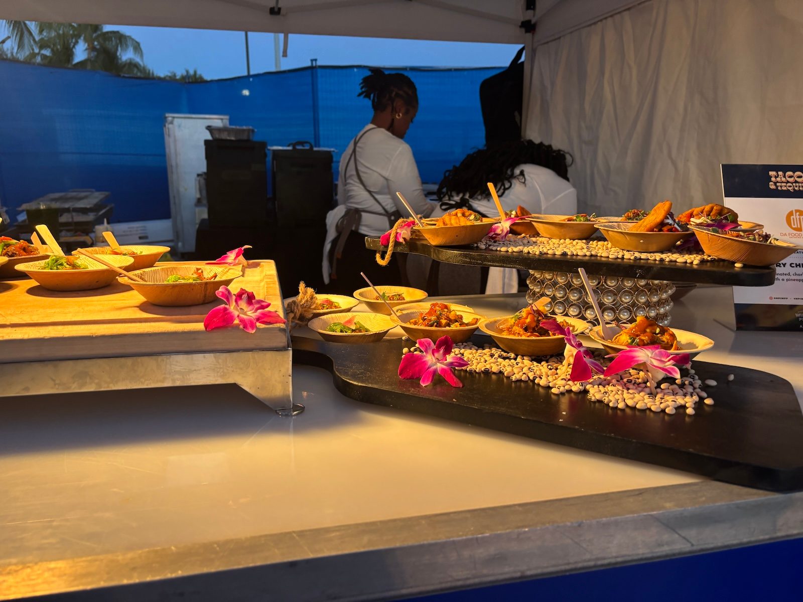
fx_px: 603
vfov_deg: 53.1
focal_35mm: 26
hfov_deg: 67.3
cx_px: 402
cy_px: 301
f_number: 1.6
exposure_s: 1/60
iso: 125
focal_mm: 5.96
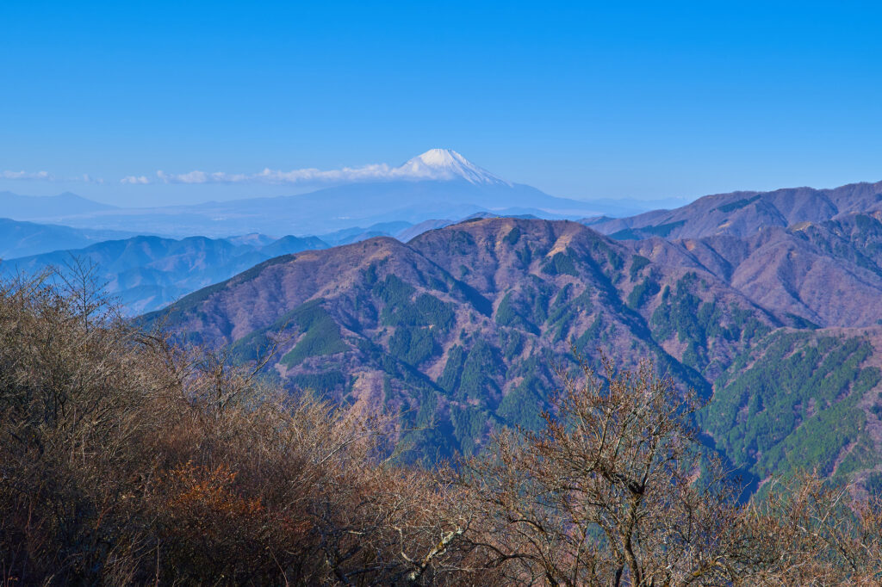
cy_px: 294
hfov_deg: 44.5
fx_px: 1078
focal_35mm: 44
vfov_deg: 30.5
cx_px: 441
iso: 400
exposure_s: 1/500
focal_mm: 44
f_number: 11
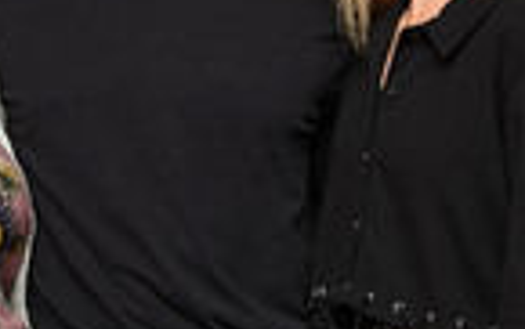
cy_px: 54
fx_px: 3166
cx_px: 190
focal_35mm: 221
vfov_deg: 6.0
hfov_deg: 9.5
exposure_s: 1/250
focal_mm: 70
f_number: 3.5
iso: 800
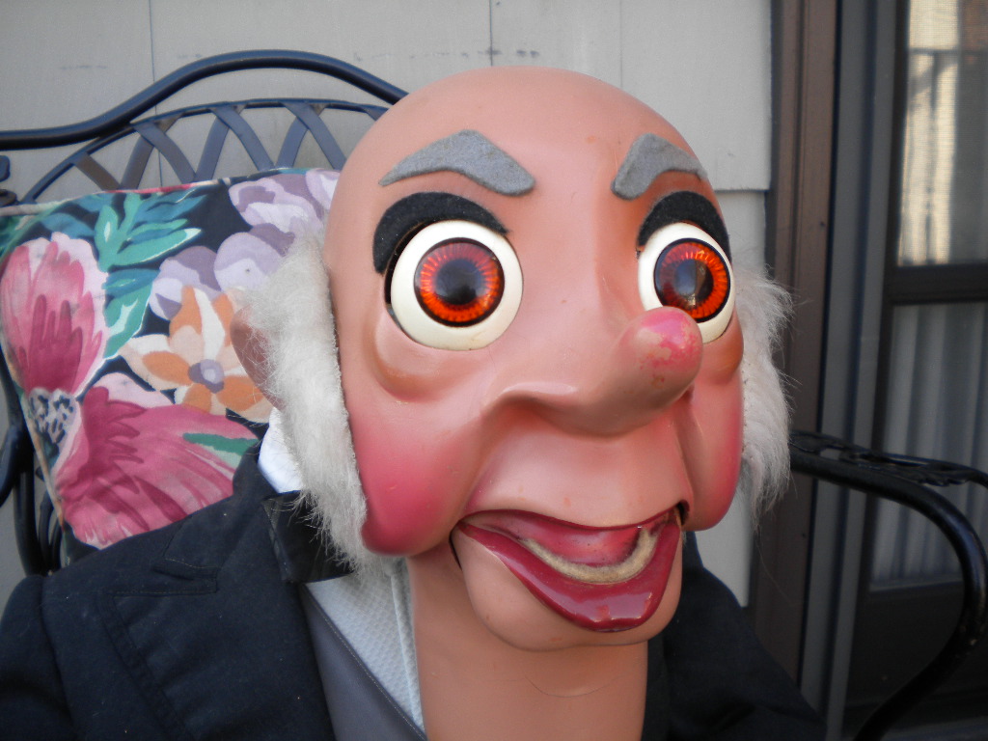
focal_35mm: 35
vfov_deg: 40.7
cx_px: 494
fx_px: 999
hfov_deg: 52.6
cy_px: 370
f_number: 3.1
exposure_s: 1/82
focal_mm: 6.3
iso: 80
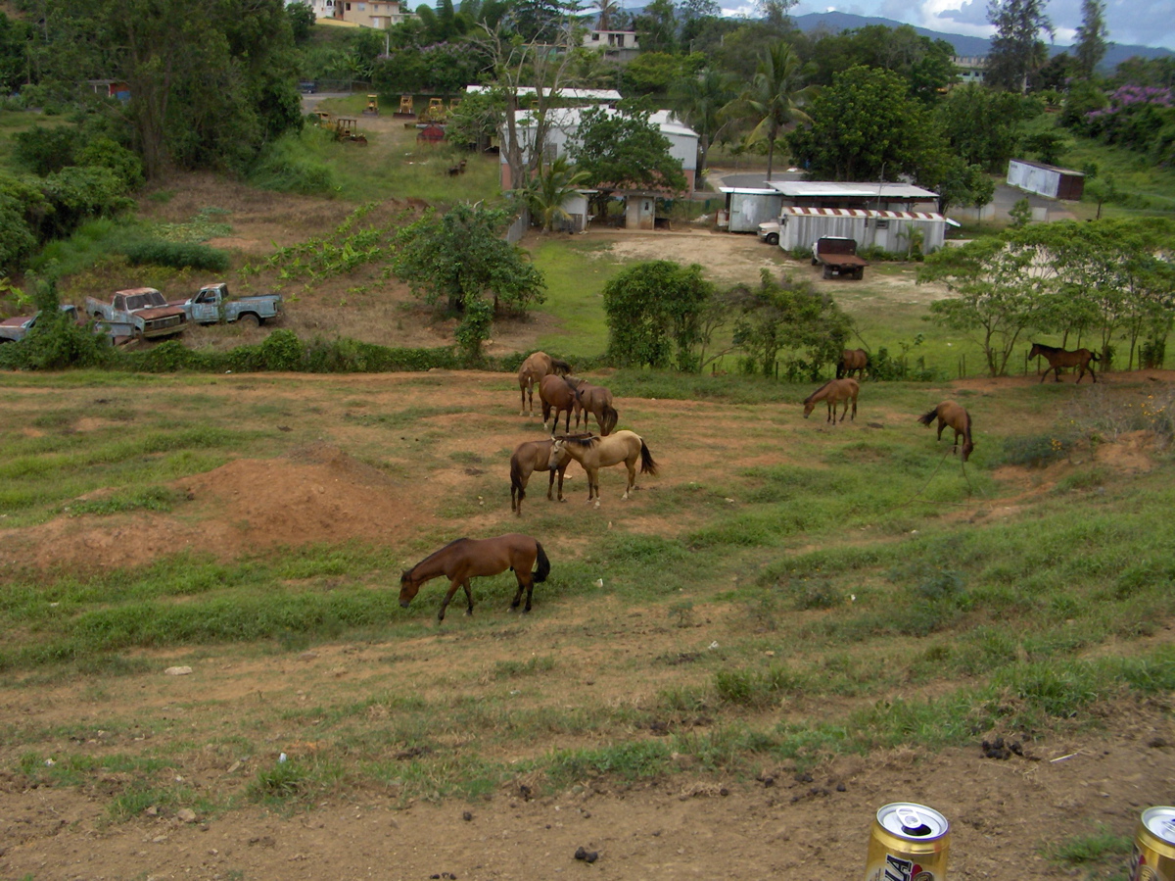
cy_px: 440
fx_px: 1188
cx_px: 588
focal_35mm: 35
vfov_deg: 40.7
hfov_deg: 52.6
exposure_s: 1/538
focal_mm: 5.8
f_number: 4.3
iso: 100
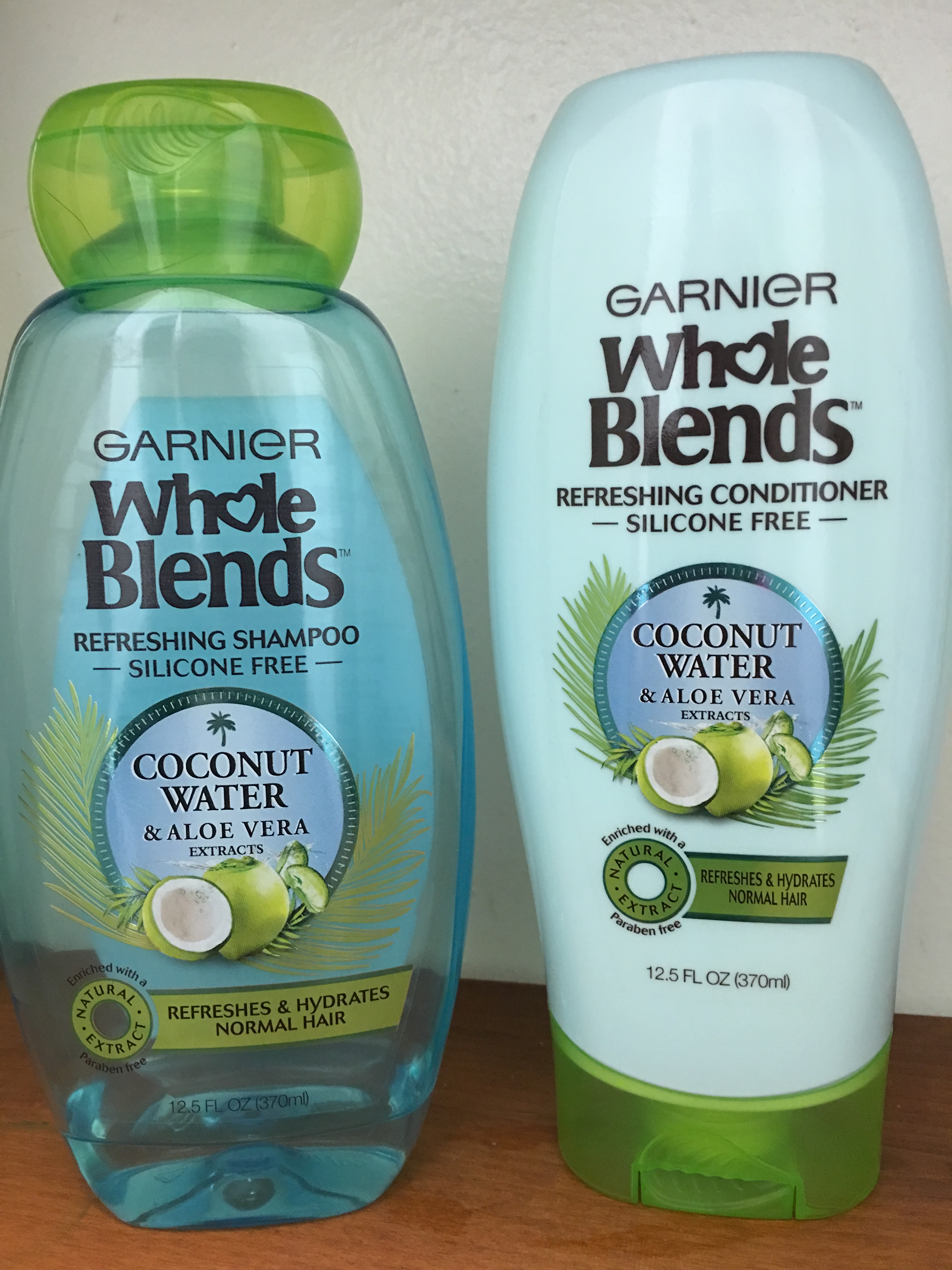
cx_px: 476
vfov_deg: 61.7
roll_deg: +0.9
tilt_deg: -8.4
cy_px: 635
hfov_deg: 48.2
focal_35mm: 29
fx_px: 1063
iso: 80
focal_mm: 4.15
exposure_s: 1/15
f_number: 2.2
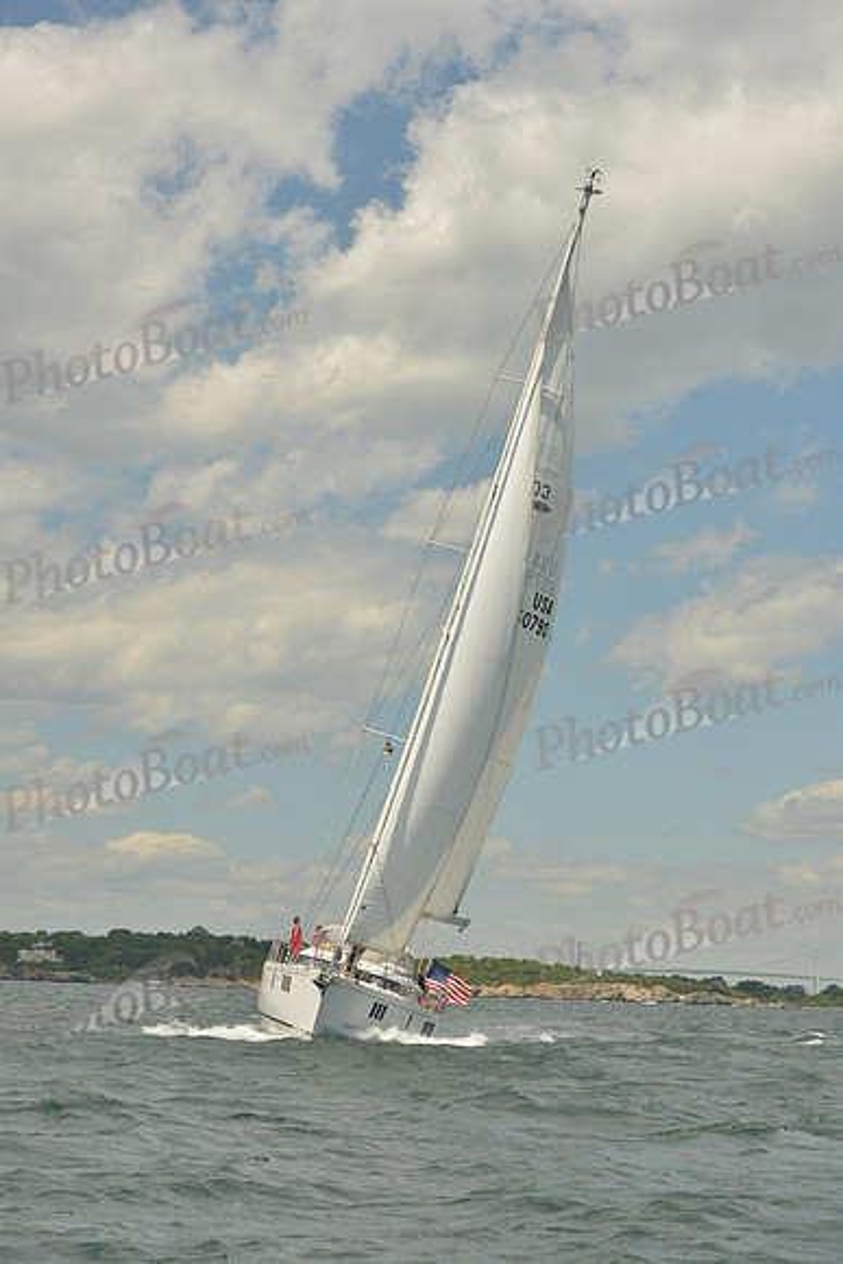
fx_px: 2457
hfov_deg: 19.5
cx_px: 422
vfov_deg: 28.8
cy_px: 632
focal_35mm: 70
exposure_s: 1/800
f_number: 7.1
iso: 400
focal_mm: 70
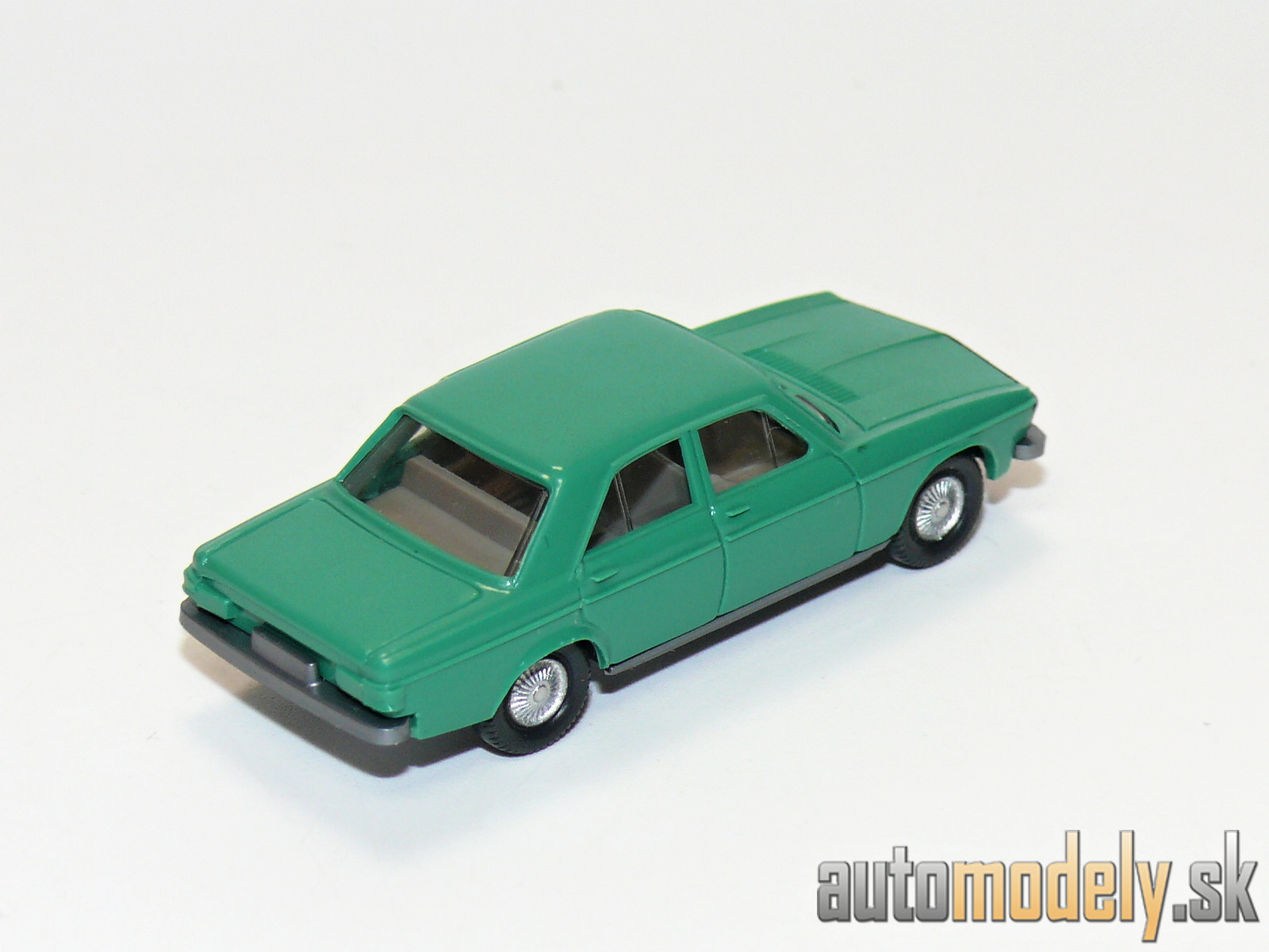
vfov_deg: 10.8
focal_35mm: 137
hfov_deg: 14.4
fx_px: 5022
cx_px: 634
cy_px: 476
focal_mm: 16.4
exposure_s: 1/30
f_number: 4
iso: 100
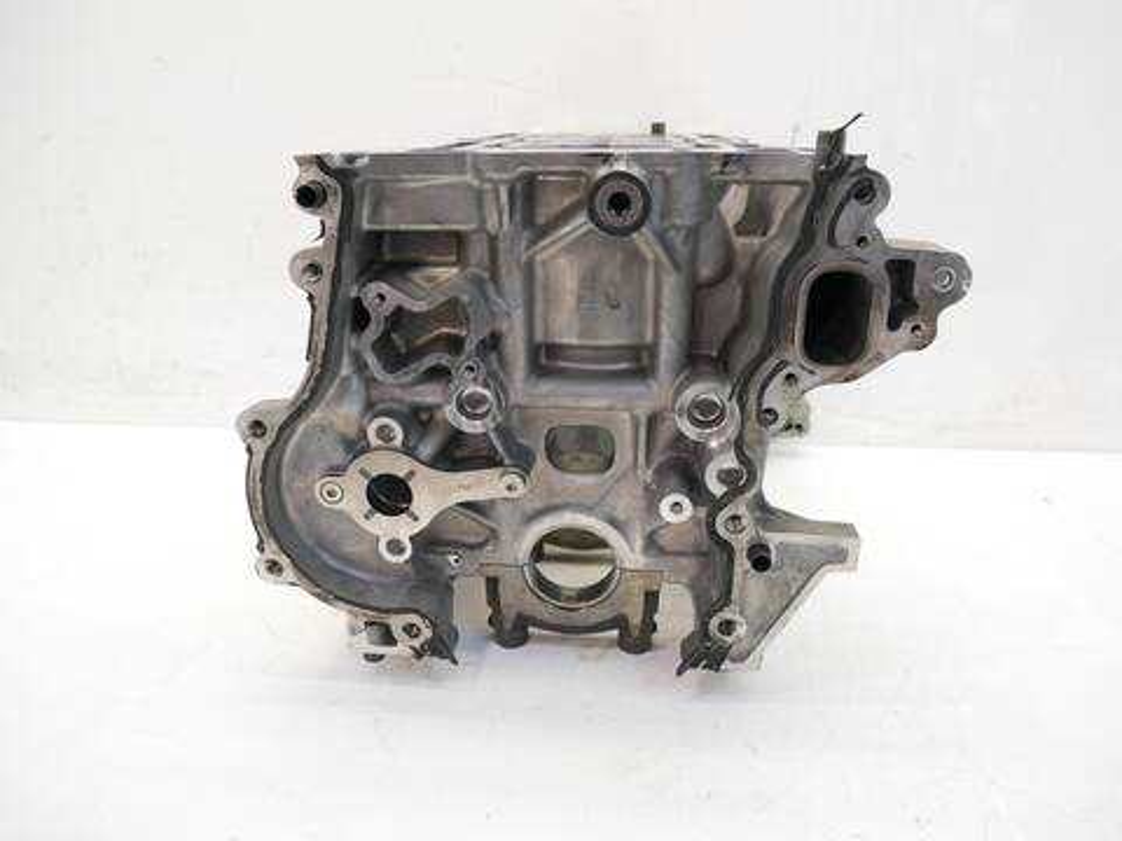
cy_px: 420
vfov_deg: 56.8
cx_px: 561
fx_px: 778
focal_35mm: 24
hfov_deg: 71.6
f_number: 3.5
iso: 500
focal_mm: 12
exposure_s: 1/60
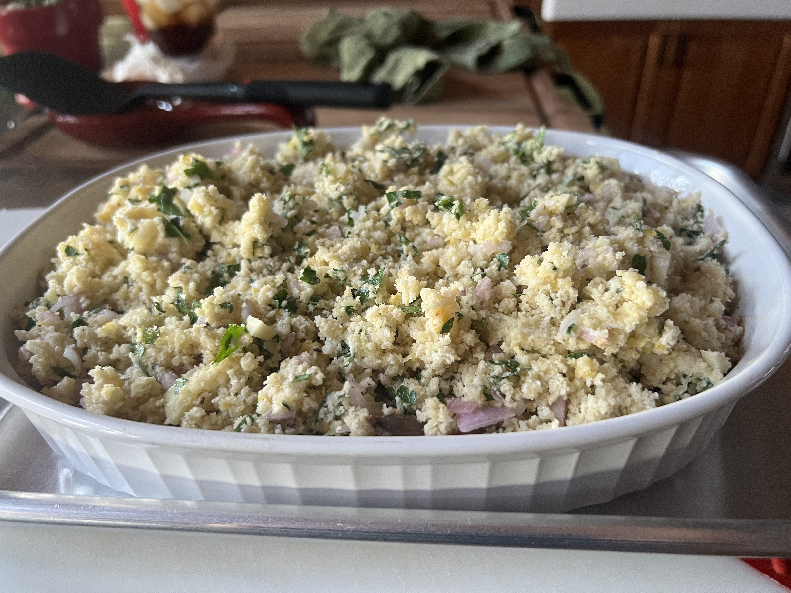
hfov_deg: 67.3
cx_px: 396
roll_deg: +2.3
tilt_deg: -35.3
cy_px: 296
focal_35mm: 26
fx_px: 594
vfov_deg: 53.1
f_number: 1.5
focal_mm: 5.7
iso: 200
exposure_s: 1/60
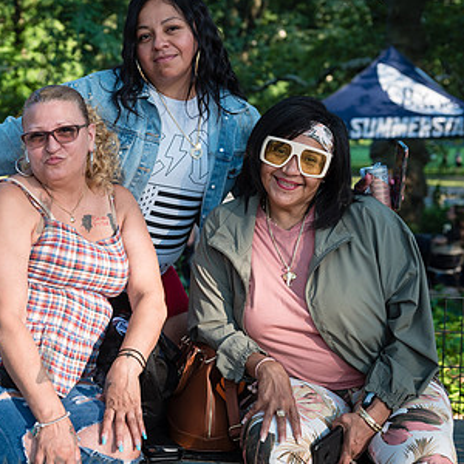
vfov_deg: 21.9
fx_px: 1198
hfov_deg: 21.4
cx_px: 45
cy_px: 206
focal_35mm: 79
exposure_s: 1/250
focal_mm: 48
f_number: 4
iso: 200
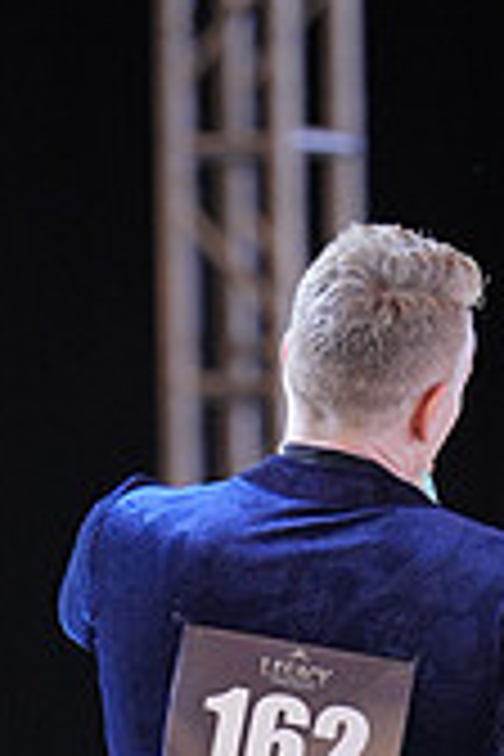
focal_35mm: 456
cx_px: 191
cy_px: 1098
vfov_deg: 4.5
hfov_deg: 3.0
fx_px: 9575
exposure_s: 1/500
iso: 1250
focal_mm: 132
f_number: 2
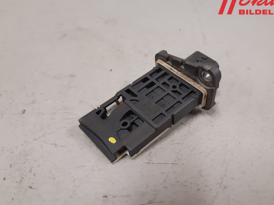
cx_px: 155
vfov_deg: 46.8
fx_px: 237
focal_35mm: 30
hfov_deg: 59.8
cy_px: 107
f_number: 1.7
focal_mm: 3.93
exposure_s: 1/50
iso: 200
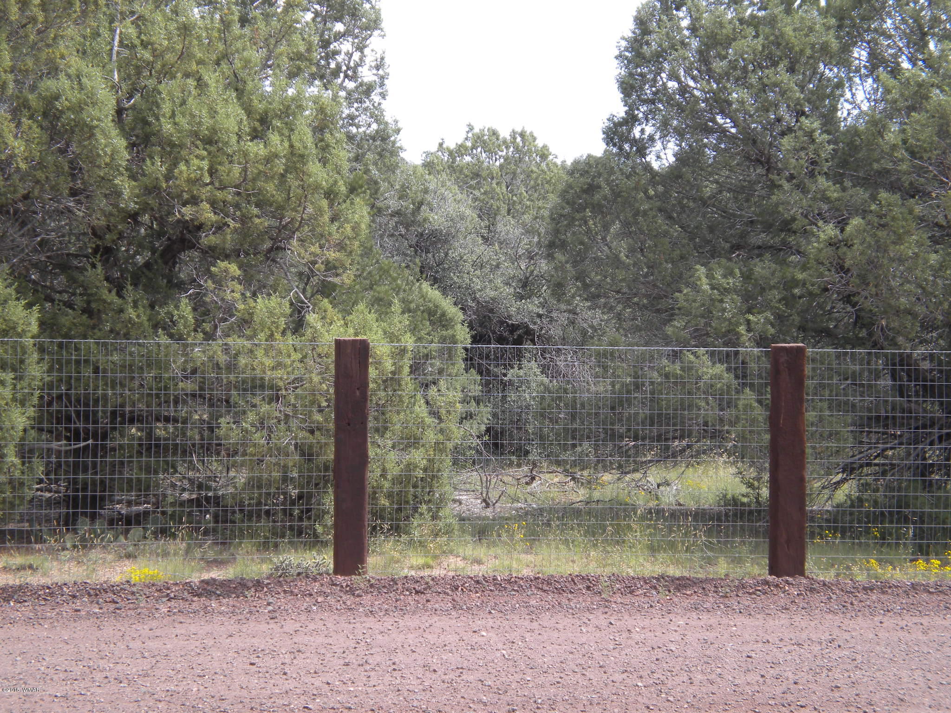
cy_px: 356
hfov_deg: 28.6
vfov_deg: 21.6
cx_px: 476
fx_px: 1868
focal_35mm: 68
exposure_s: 1/204
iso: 80
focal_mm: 12.3
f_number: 4.6
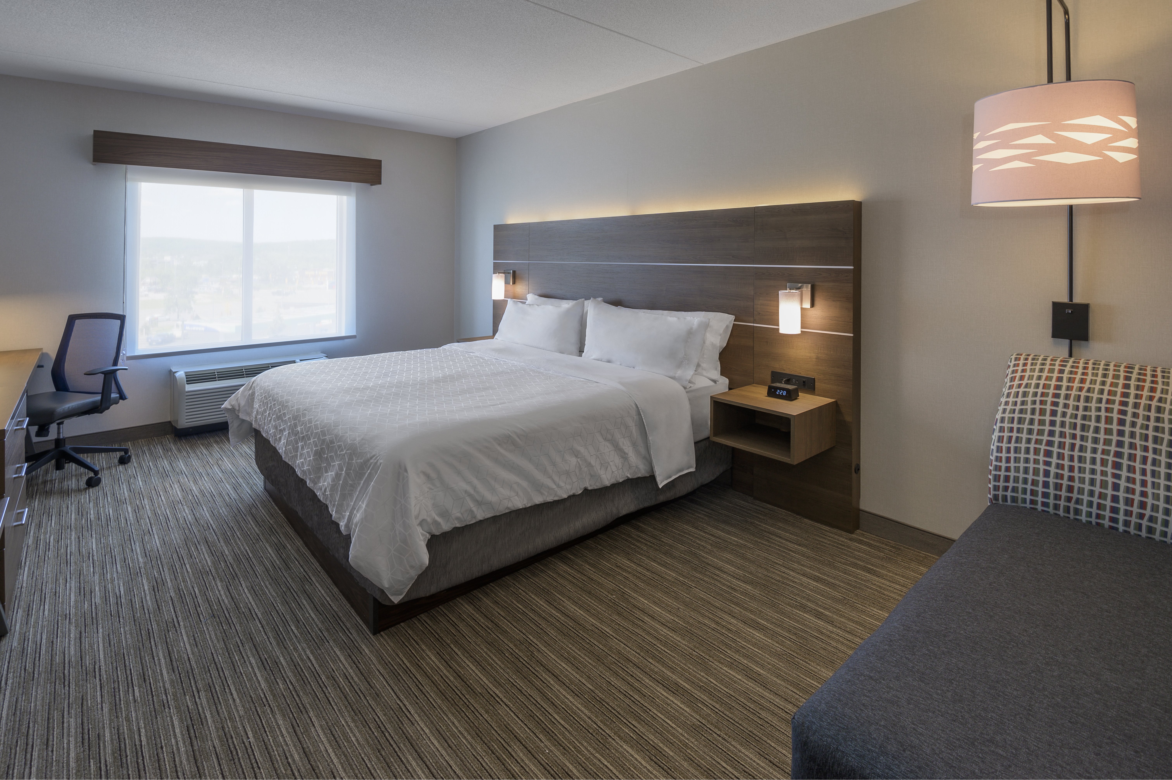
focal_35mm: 16
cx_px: 586
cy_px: 390
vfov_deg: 73.7
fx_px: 521
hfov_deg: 96.8
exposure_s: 1/4
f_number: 8
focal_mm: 16
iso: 100
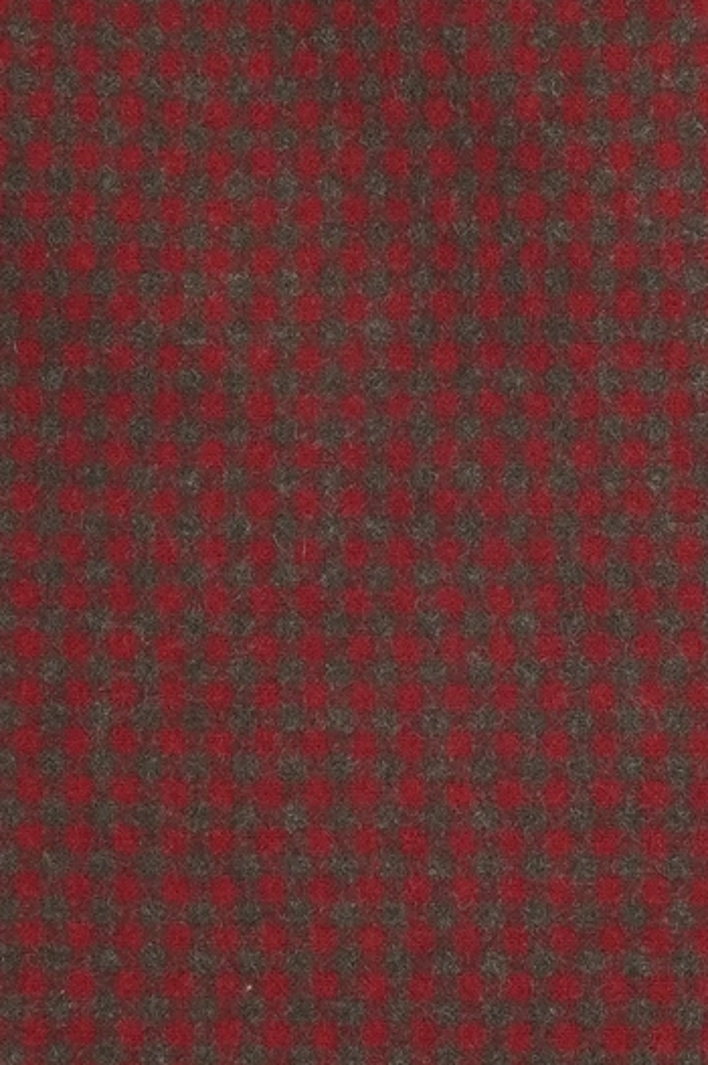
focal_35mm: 263
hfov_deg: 5.2
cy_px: 591
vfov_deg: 7.8
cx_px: 694
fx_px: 7768
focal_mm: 32
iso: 400
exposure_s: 1/20
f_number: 8
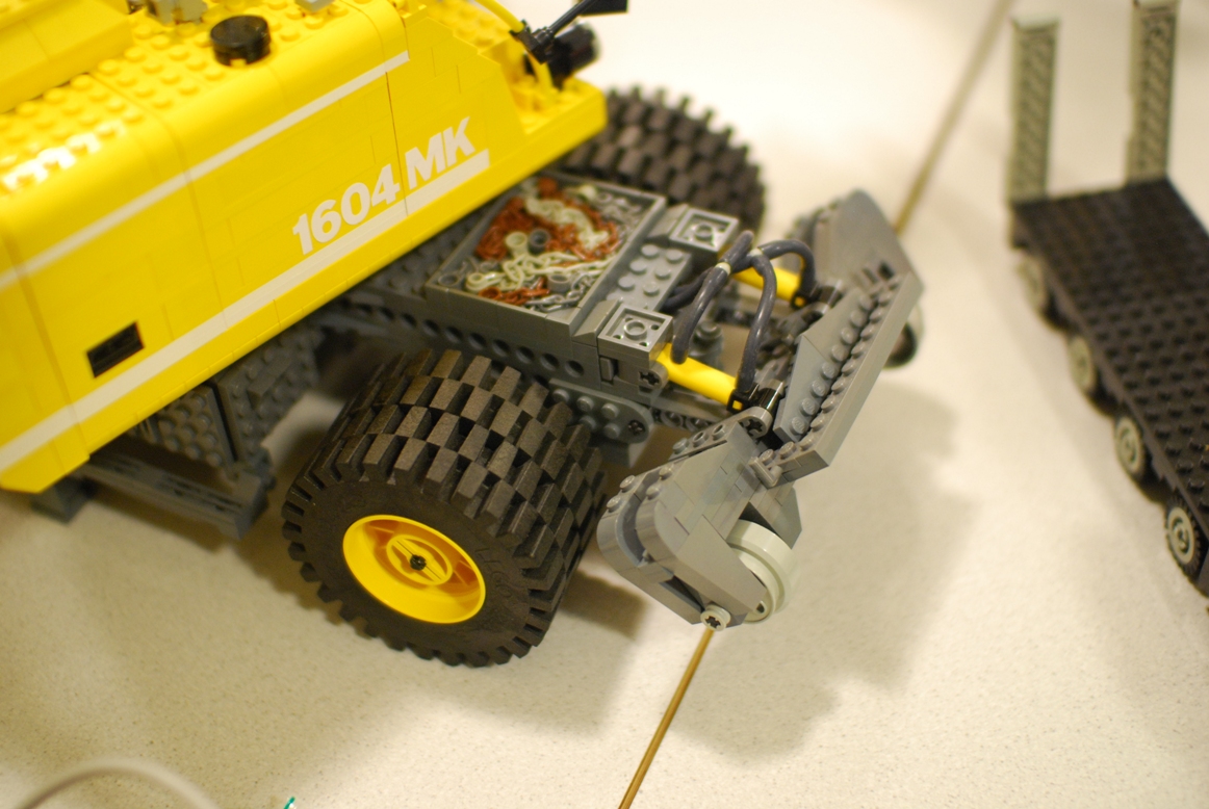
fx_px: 1513
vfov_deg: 29.9
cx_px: 604
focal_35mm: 45
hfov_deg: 43.6
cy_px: 404
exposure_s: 1/60
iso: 450
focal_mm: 30
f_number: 1.4
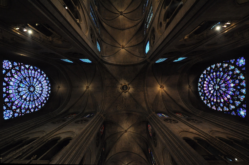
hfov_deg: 112.7
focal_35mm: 12
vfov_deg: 89.9
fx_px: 83
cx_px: 124
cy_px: 82
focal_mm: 8
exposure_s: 1/15
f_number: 5.6
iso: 1250
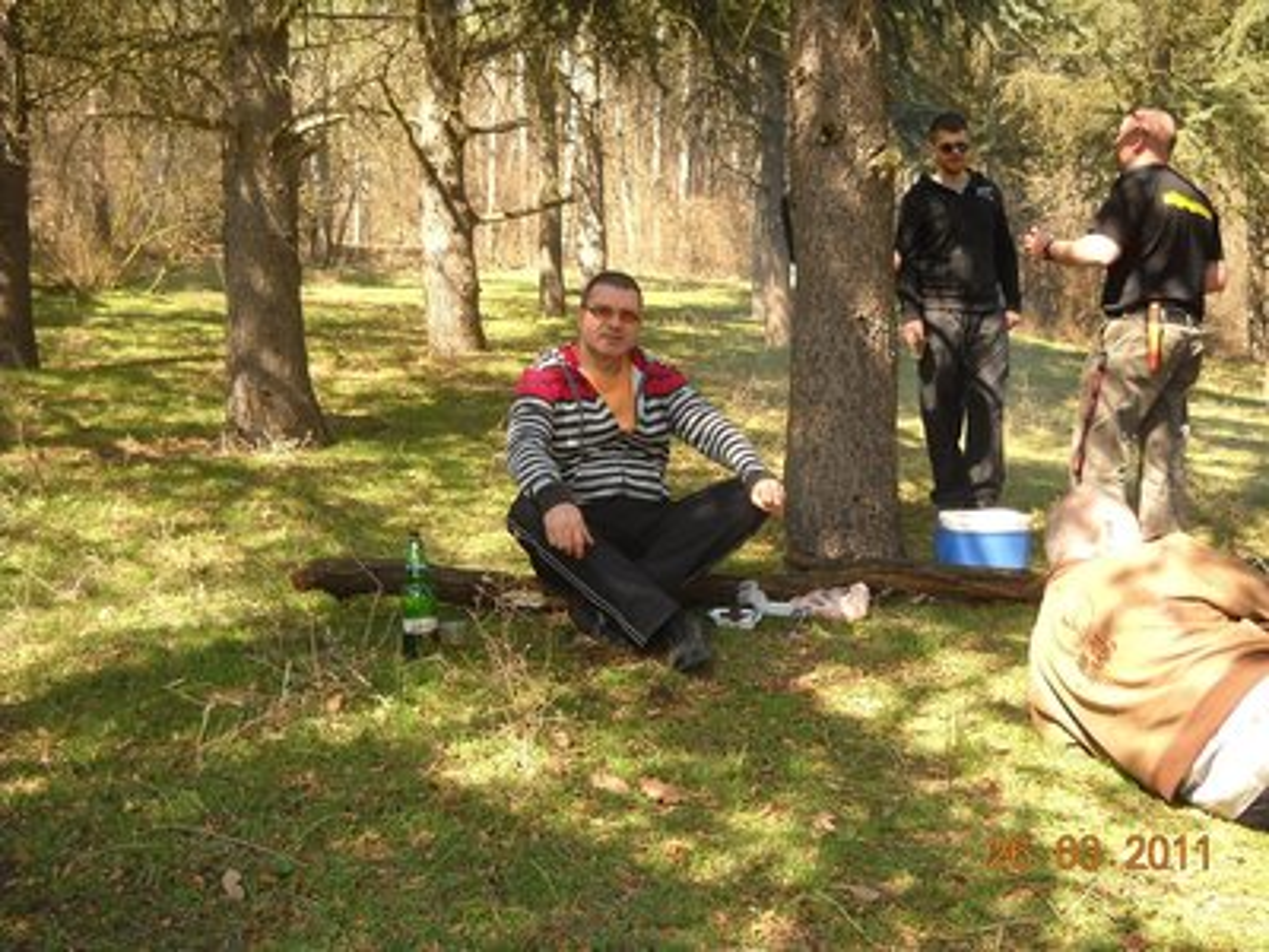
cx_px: 634
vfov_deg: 35.1
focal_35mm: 41
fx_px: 1503
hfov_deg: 45.8
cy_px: 476
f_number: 3.1
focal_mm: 6.72
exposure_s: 1/105
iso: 64
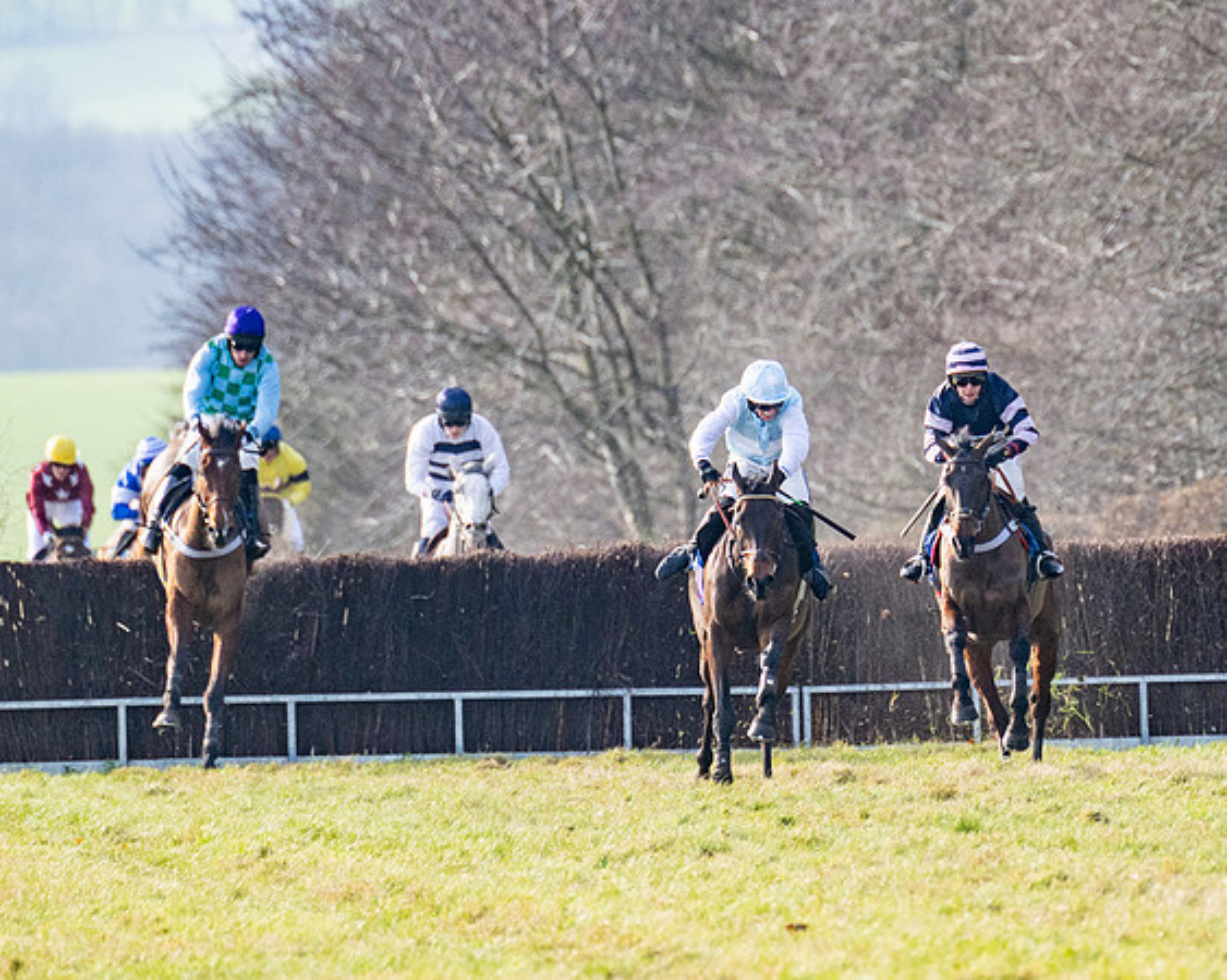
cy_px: 318
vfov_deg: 2.1
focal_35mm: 741
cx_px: 1106
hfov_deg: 2.6
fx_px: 26905
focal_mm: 280
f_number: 4
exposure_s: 1/1600
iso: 400
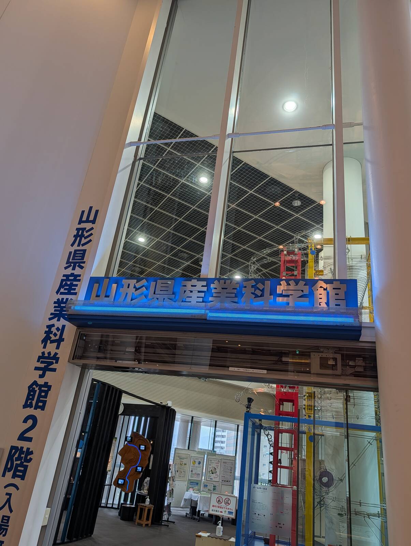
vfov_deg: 71.5
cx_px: 206
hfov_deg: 56.9
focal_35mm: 24
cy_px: 273
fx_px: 379
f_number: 1.68
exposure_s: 1/252
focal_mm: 6.9
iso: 28
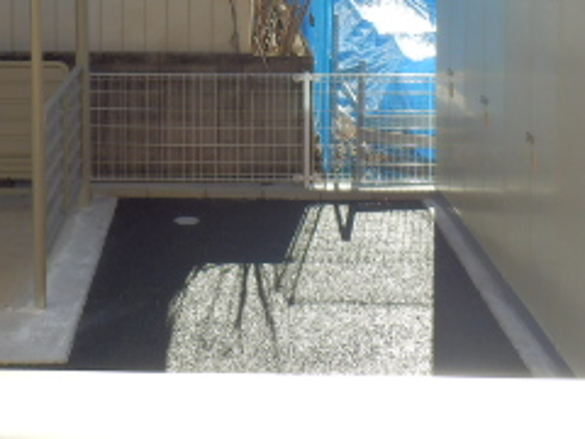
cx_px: 193
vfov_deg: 21.1
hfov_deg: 30.0
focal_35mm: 64
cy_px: -107
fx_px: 1082
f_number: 3
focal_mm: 4.2
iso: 80
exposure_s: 1/500
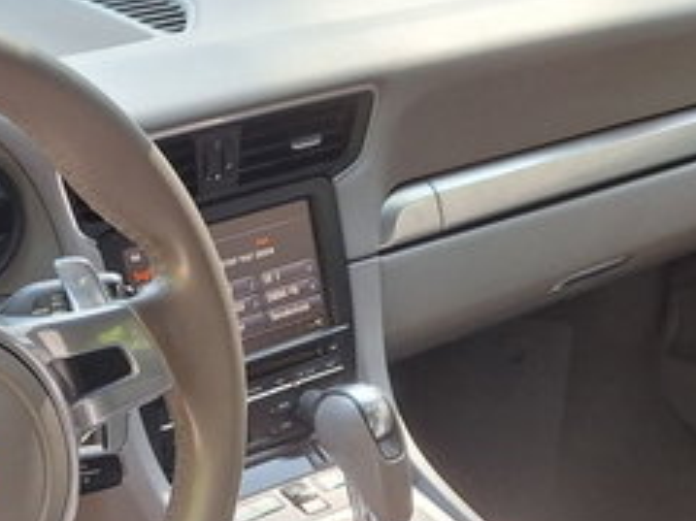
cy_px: 559
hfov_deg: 25.4
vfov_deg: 19.1
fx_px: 1487
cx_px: 55
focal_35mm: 74
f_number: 1.8
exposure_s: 1/132
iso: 40
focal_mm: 5.54
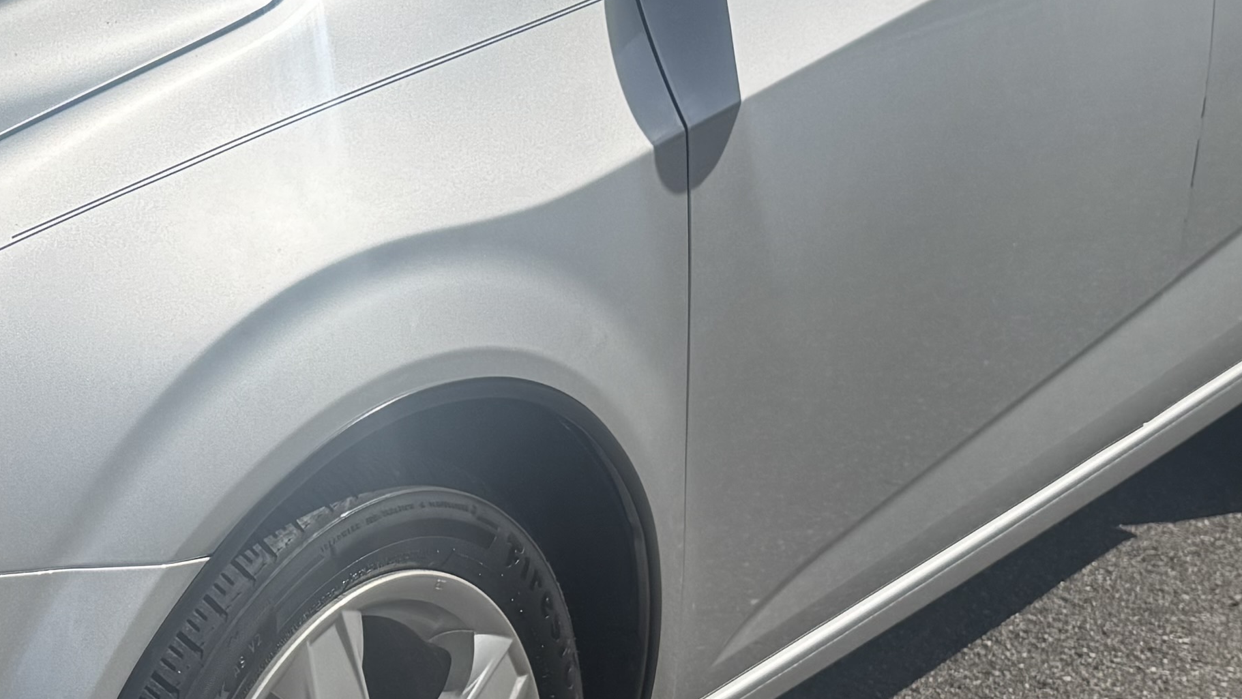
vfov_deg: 14.7
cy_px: 231
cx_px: -9
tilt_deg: -17.3
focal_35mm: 82
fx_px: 2701
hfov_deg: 24.7
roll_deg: +2.6
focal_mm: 6.76
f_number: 1.78
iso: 80
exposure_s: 1/7092
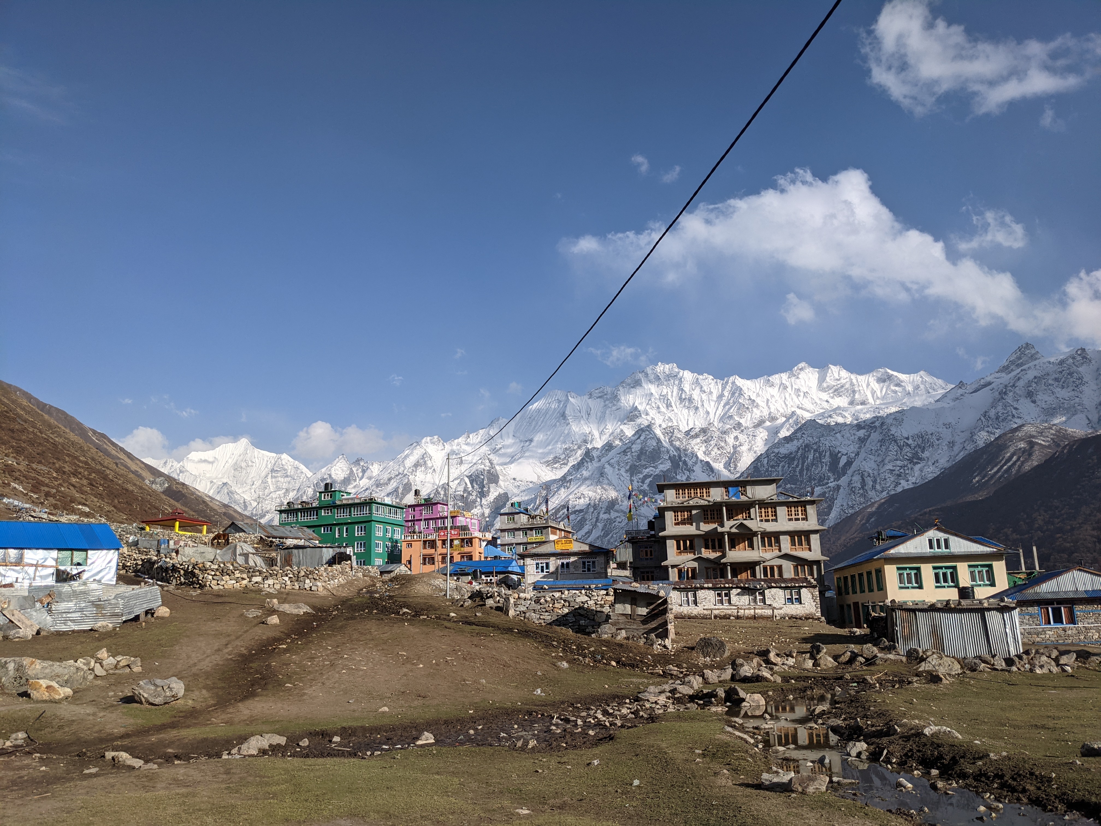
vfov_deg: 51.4
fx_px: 859
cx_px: 550
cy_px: 413
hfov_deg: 65.3
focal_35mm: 27
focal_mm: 4.38
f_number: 1.73
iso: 53
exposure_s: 1/5882
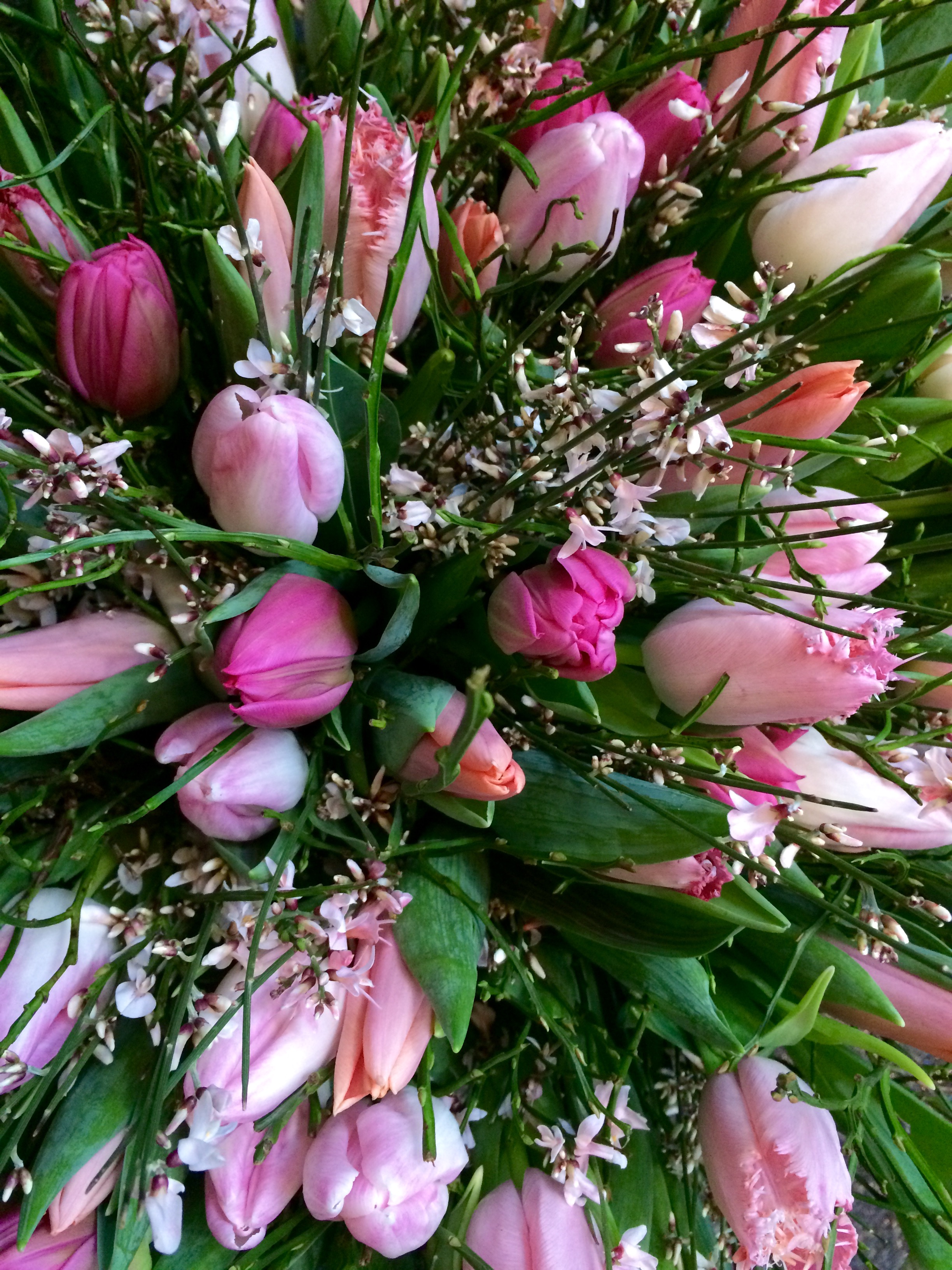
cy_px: 635
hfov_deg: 48.2
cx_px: 476
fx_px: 1063
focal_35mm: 29
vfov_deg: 61.7
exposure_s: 1/30
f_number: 2.2
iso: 250
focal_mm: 4.15
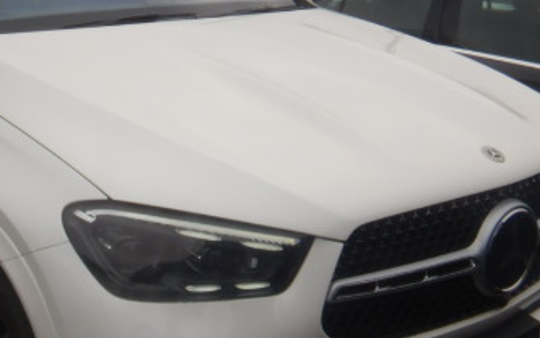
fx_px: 722
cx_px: 185
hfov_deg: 40.6
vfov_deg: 26.3
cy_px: 211
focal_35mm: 49
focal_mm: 4.3
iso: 125
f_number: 2.8
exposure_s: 1/160
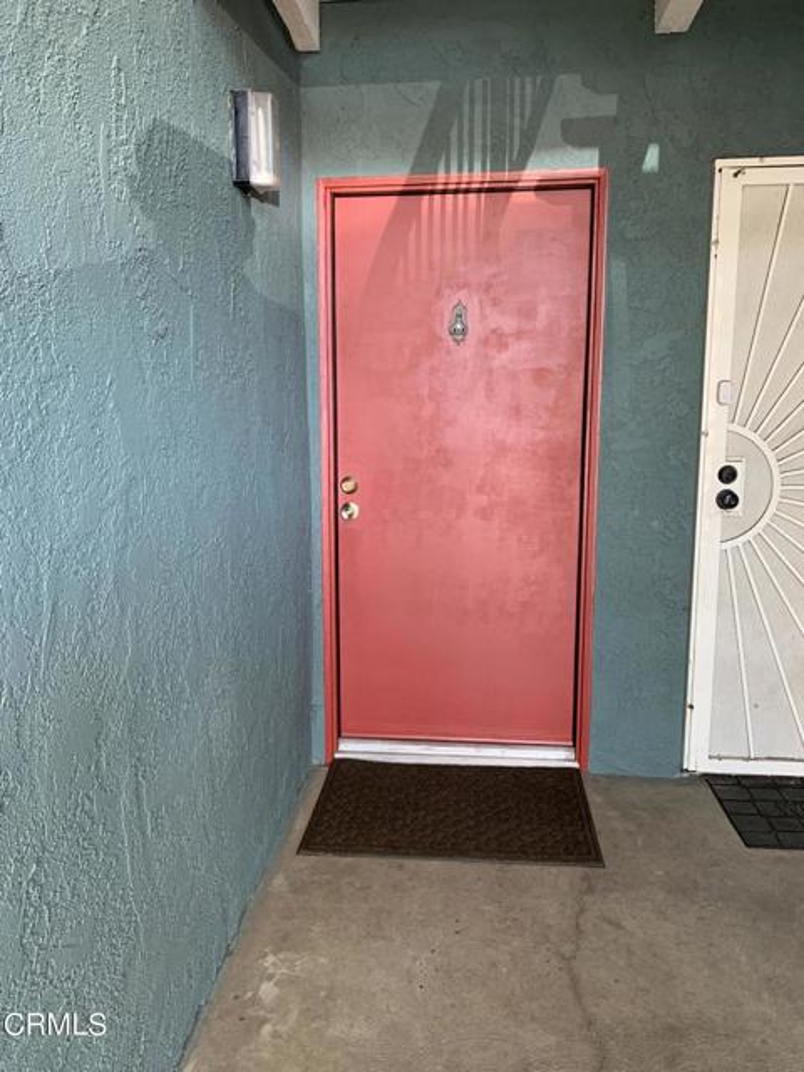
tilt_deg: -9.0
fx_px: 805
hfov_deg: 53.1
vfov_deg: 67.3
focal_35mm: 26
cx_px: 402
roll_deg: +1.2
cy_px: 536
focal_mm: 4.25
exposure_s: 1/60
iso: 100
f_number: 1.8
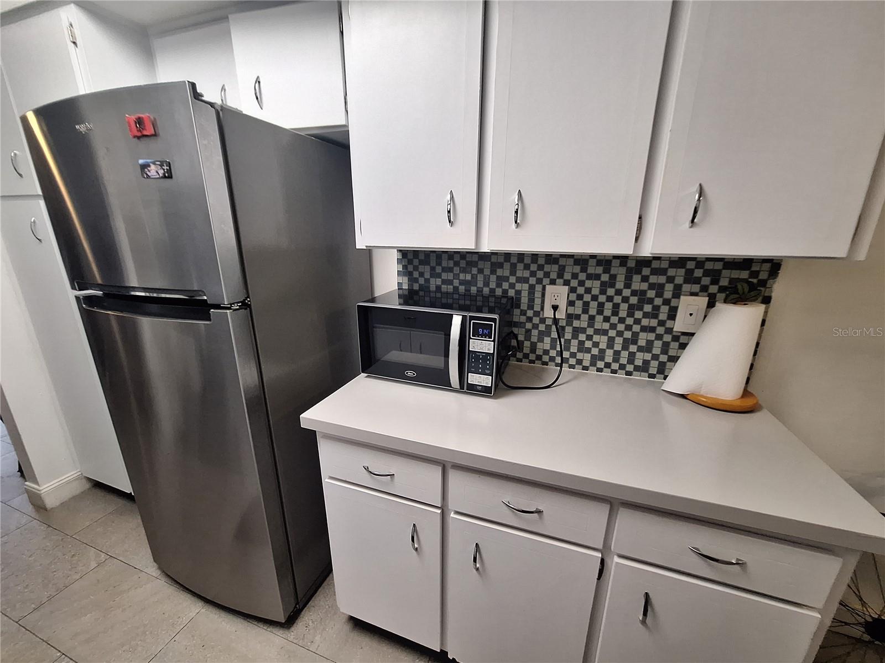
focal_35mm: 13
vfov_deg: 89.9
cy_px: 332
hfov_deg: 106.2
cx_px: 442
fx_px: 332
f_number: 2.2
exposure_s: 1/40
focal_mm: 1.74
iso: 200
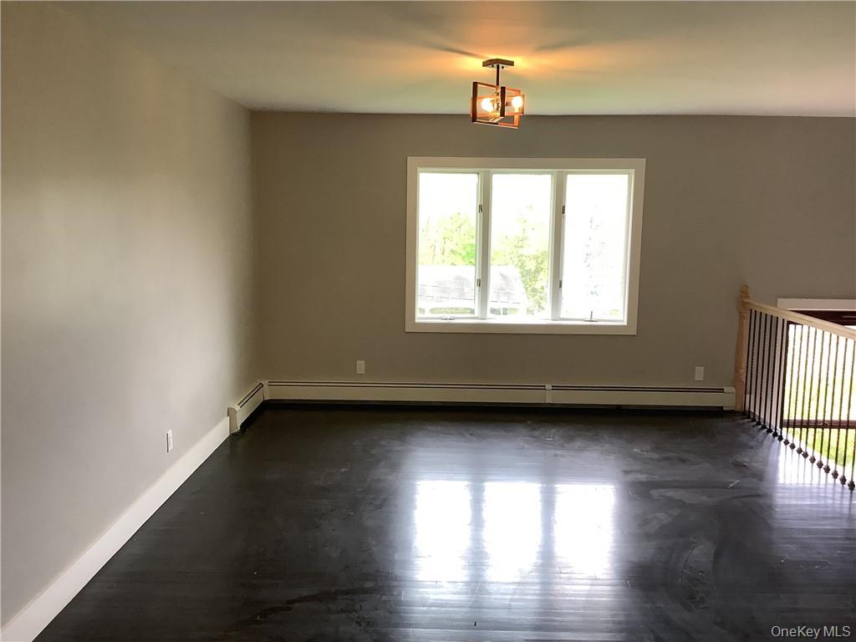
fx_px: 767
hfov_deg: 58.4
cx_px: 428
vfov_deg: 45.4
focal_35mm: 31
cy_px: 321
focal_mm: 3.3
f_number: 2.4
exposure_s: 1/60
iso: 100
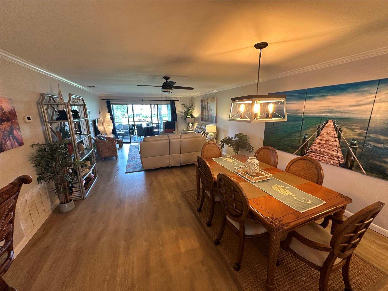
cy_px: 146
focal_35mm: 14
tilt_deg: -12.3
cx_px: 194
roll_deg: +0.4
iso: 250
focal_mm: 2.22
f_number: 2.2
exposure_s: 1/60
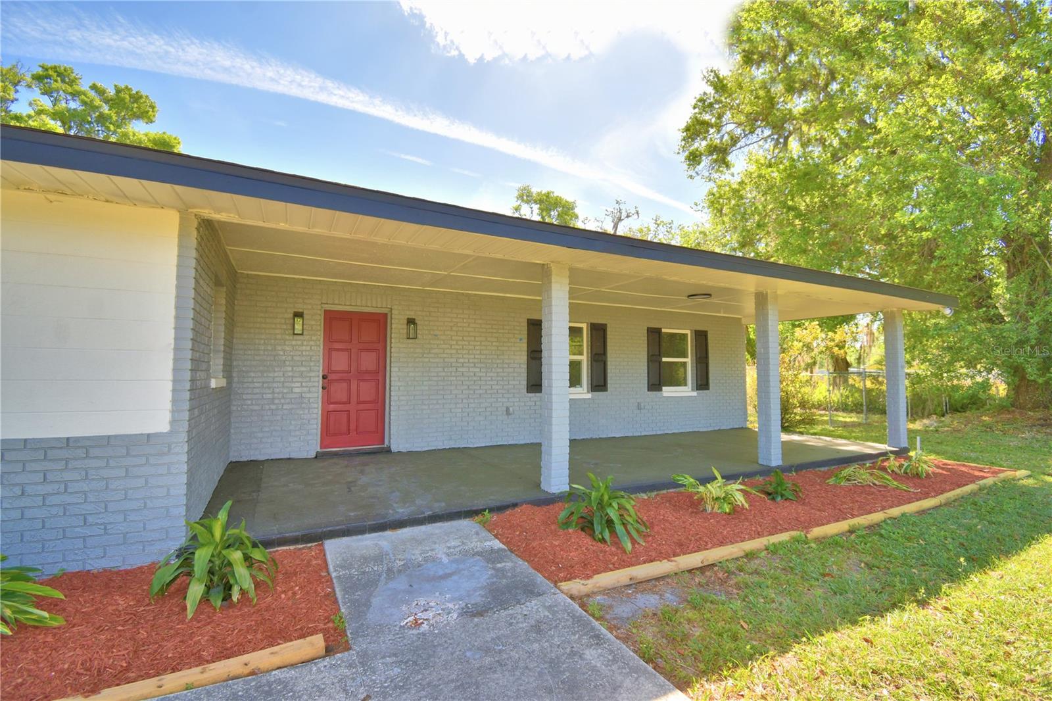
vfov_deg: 77.3
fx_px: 438
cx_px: 526
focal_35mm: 15
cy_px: 350
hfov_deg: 100.4
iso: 100
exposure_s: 1/250
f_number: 5.6
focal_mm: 10
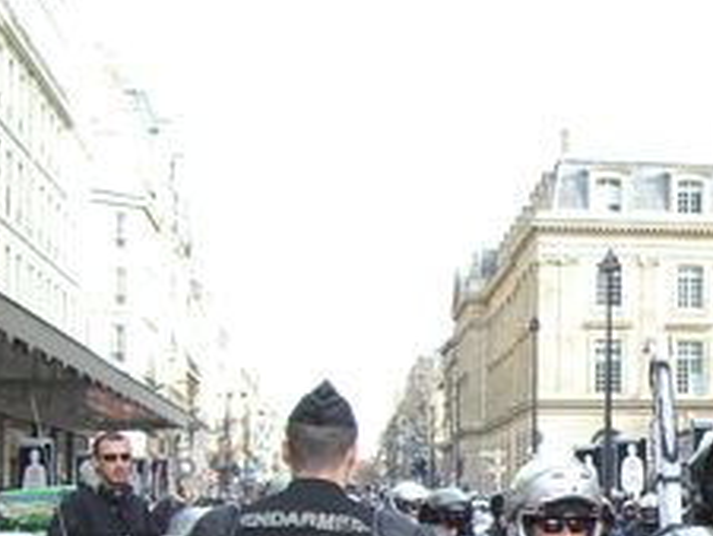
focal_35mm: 108
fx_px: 2226
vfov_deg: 13.6
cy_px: 469
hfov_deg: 17.3
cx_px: 868
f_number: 2.7
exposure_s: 1/160
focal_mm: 6.2
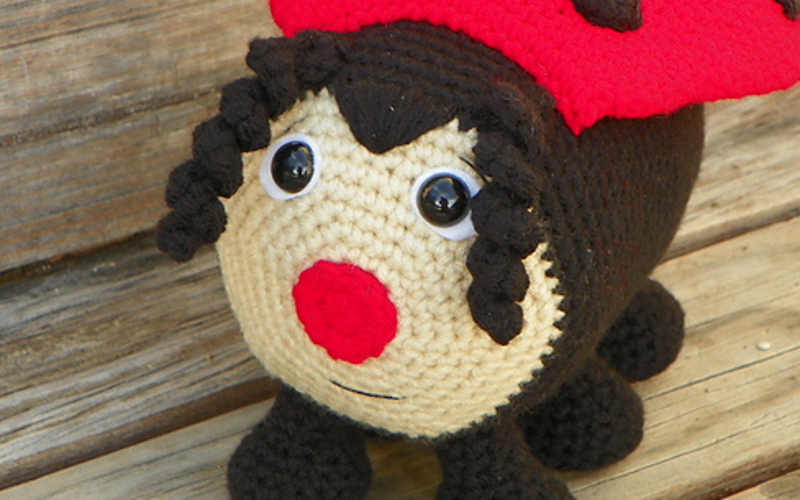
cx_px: 441
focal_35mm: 121
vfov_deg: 10.8
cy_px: 211
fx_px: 2638
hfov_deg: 17.2
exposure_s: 1/50
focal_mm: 15.5
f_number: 4
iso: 64
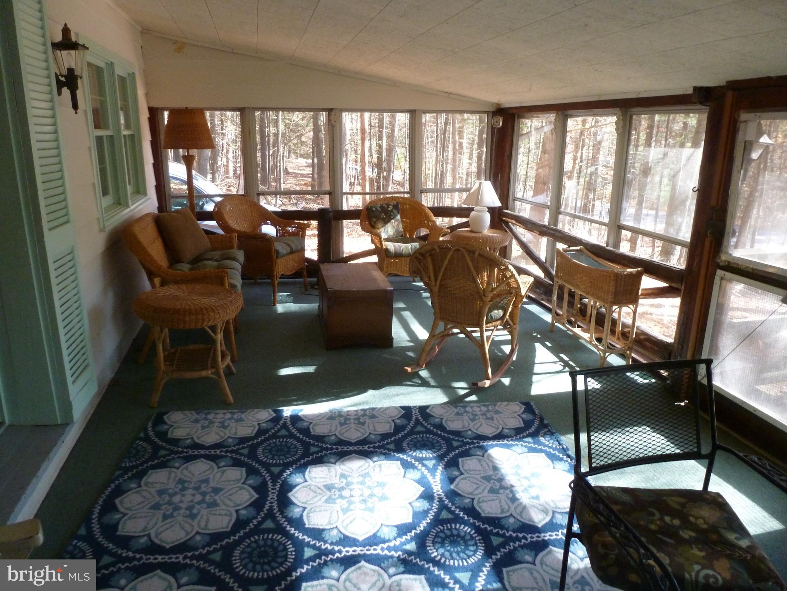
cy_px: 296
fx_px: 546
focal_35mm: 24
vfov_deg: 56.8
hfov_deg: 71.6
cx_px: 394
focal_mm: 4.3
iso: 400
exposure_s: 1/60
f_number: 3.3
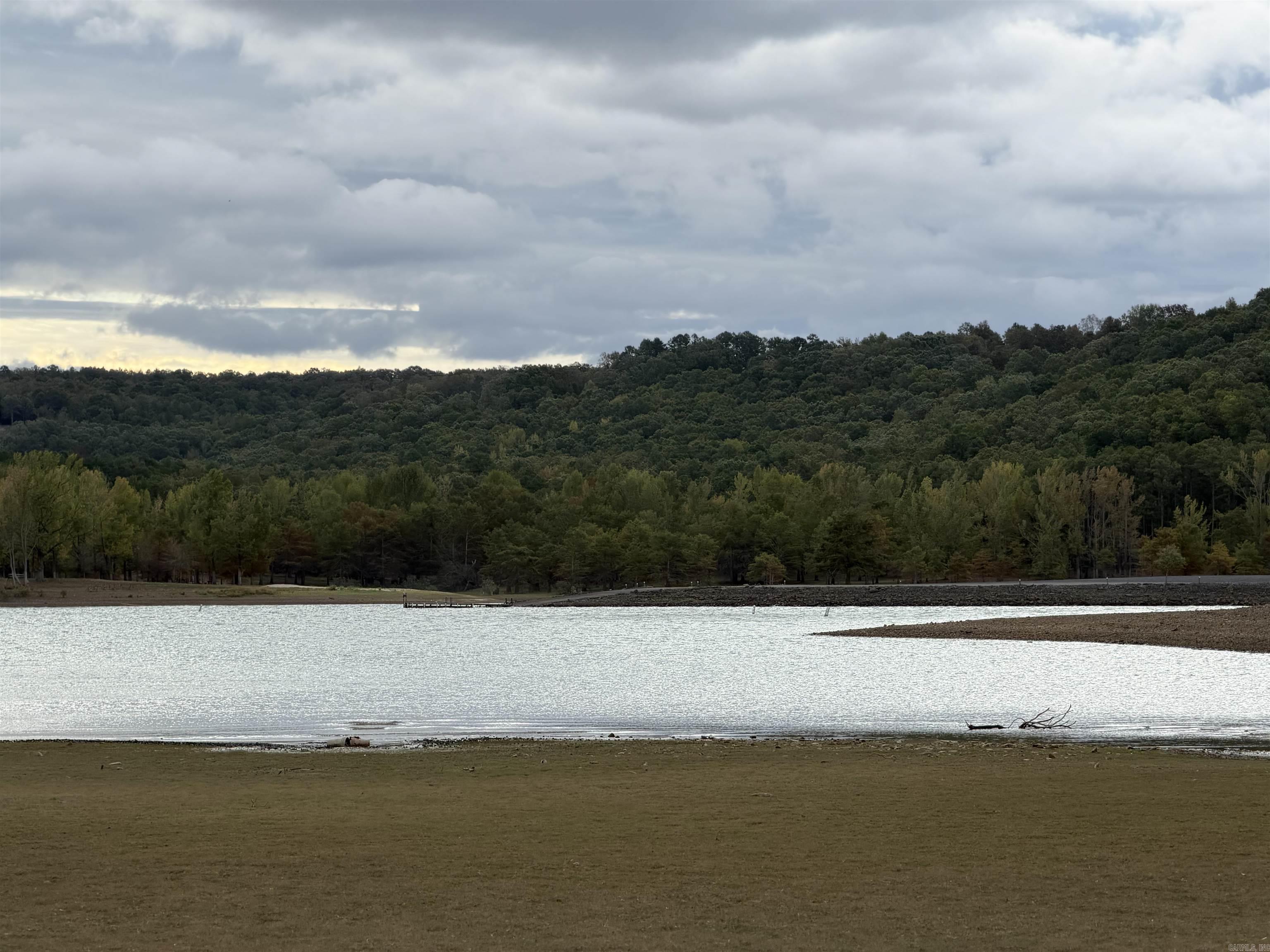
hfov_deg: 19.6
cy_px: 476
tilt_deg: +1.5
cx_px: 635
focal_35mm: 100
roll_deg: +0.6
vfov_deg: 14.8
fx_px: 3669
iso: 50
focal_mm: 16.89
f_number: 2.8
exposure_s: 1/535
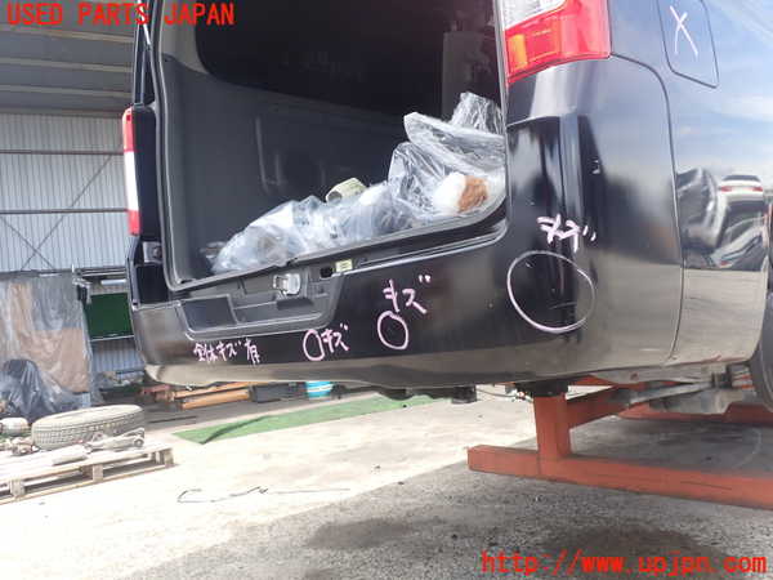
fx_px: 670
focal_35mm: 30
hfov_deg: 60.0
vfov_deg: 46.8
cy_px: 290
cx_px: 386
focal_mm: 5.4
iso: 100
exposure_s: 1/160
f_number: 3.2
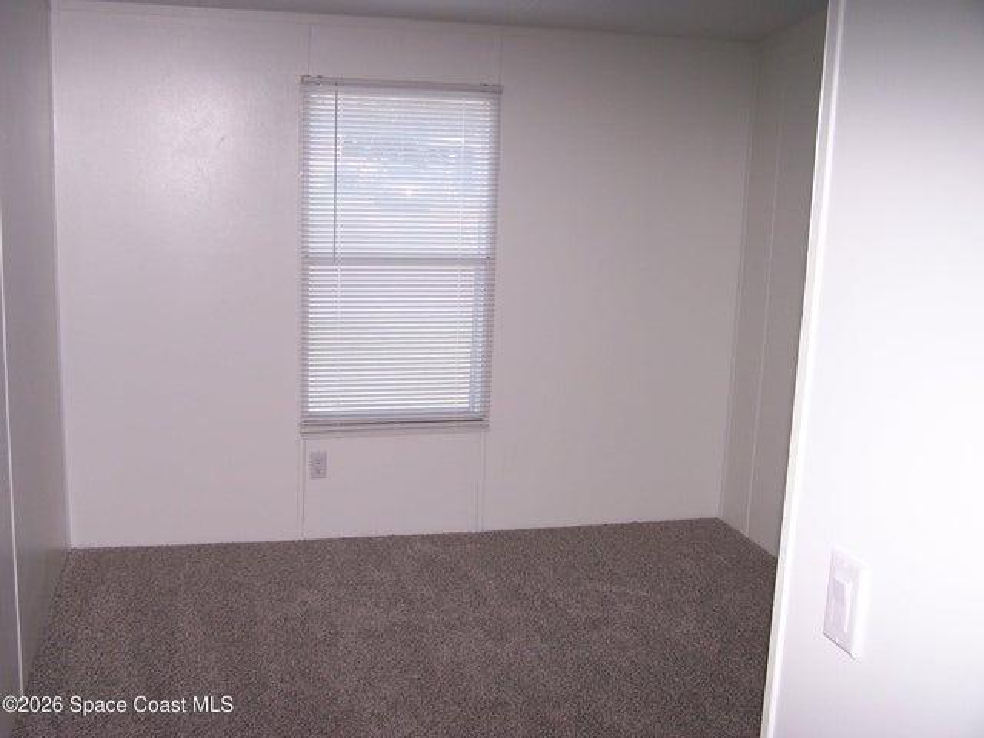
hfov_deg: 49.0
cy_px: 369
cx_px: 492
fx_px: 1080
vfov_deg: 37.7
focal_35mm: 38
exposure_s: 1/60
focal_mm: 6.3
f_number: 2.8
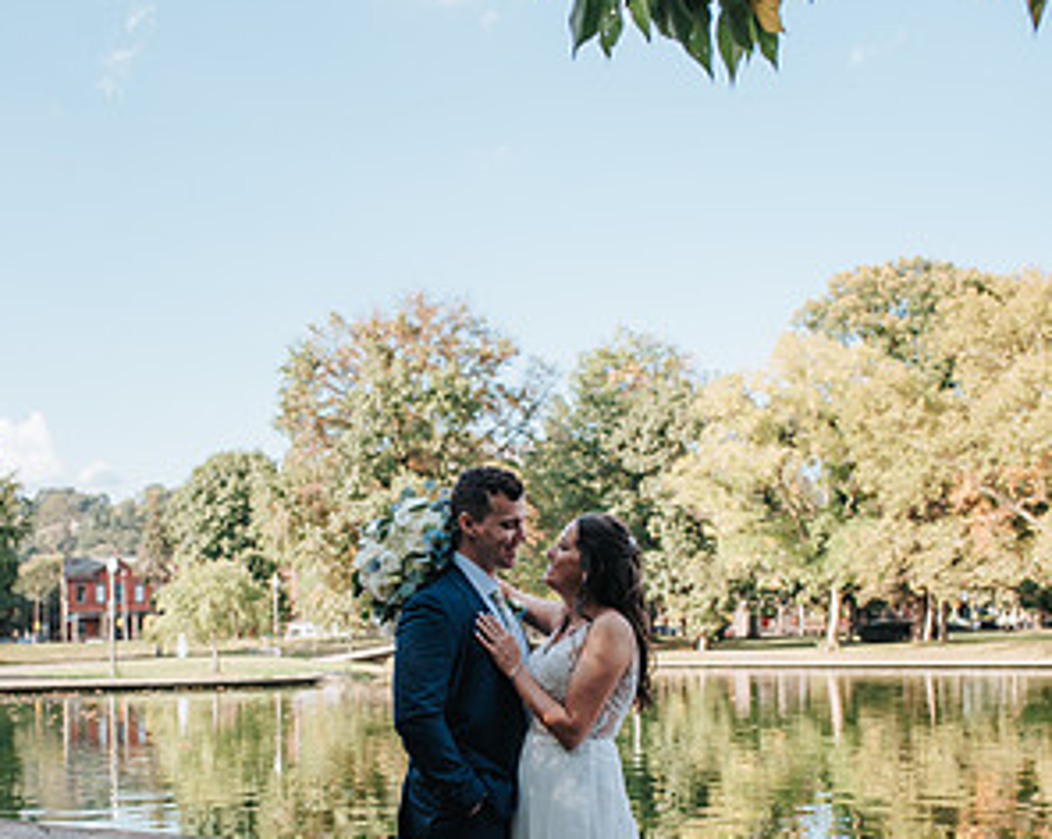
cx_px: 522
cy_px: 633
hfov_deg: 37.4
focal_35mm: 50
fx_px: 1555
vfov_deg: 29.7
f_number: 4
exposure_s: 1/1000
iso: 220
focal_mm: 35
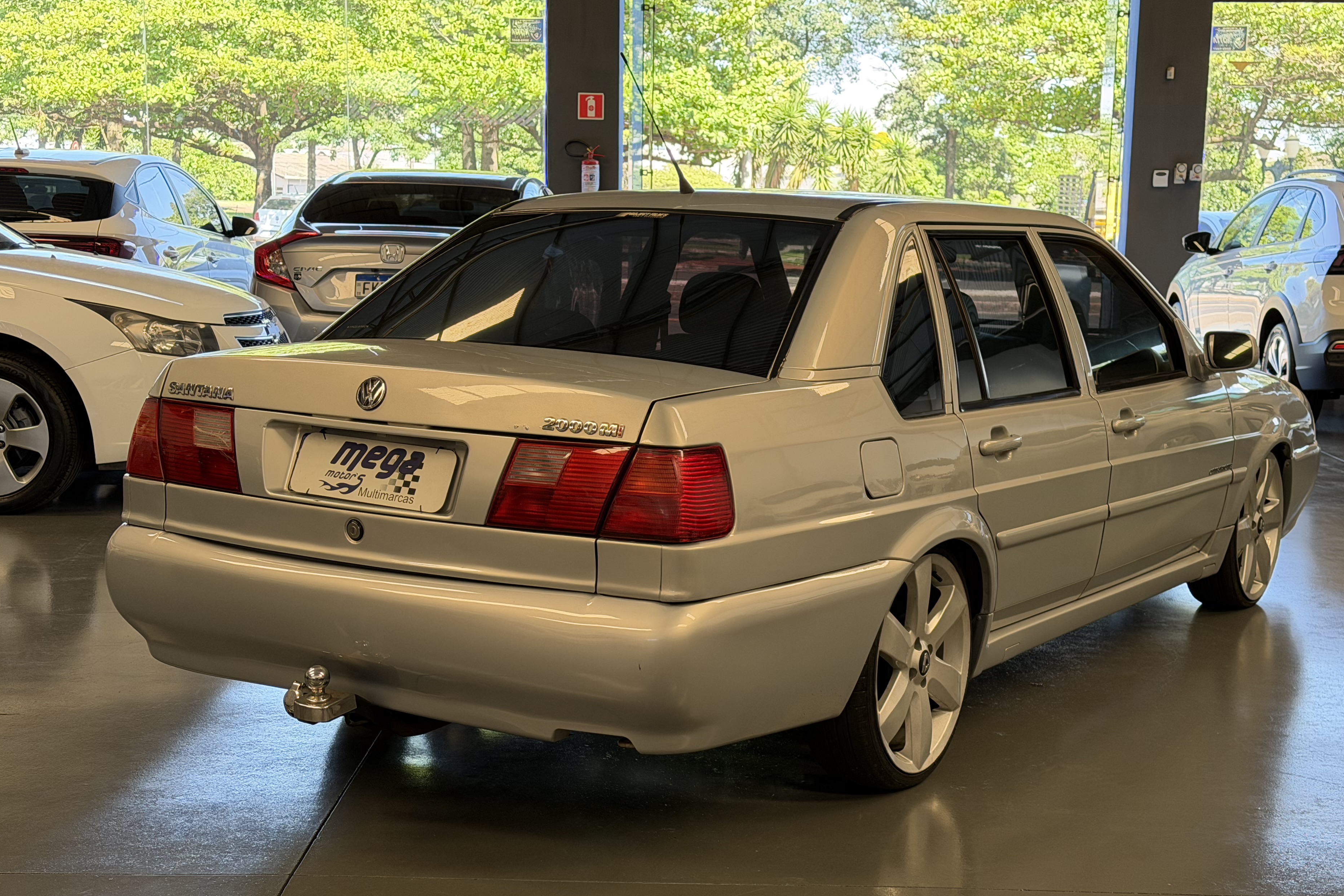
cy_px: 477
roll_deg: -1.0
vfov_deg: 25.1
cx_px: 718
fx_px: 2016
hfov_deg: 36.9
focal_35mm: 54
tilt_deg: -9.1
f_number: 1.78
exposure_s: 1/117
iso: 200
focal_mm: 6.76
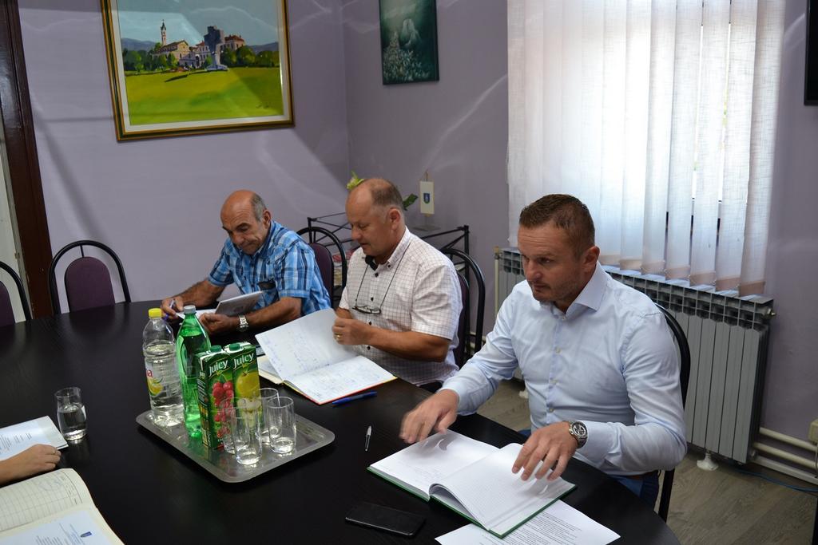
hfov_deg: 61.9
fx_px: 682
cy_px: 272
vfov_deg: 43.6
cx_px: 409
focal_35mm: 30
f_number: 4.5
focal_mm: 20
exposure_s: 1/80
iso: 400
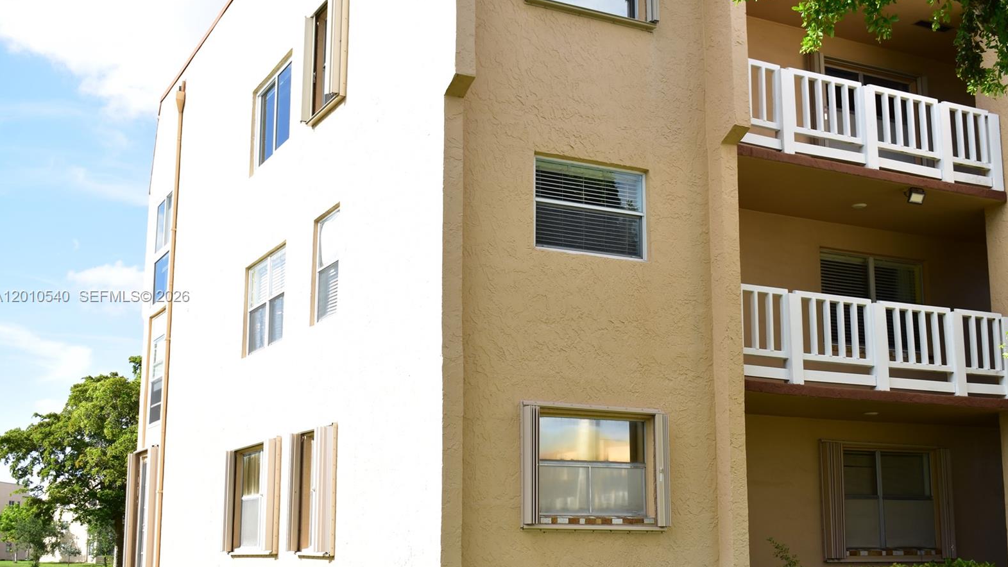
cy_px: 297
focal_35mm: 48
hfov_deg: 42.9
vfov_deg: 24.9
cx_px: 502
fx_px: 1283
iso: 100
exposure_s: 1/200
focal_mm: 30
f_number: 7.1
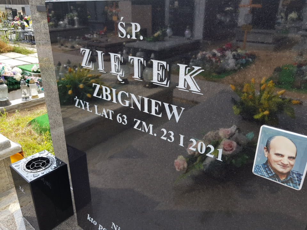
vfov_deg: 53.1
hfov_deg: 67.3
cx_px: 154
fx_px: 231
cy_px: 115
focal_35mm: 26
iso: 40
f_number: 1.7
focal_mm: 4.2
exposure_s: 1/922
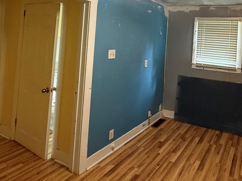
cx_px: 180
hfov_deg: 61.9
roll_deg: -3.3
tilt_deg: -0.1
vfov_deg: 48.9
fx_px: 189
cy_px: 41
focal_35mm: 27
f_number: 2.2
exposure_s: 1/60
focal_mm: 2.22
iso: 500
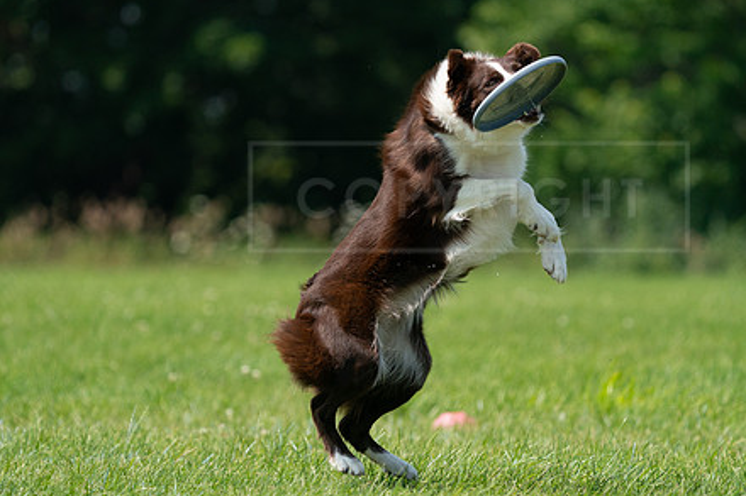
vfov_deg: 3.2
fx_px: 8990
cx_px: 410
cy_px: 226
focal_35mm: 434
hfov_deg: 4.8
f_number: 6.3
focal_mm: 329
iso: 800
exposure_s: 1/4000
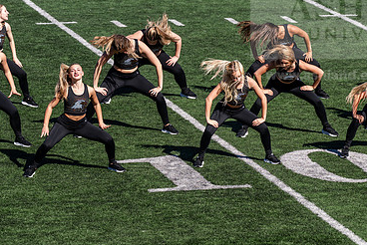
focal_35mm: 244
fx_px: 2489
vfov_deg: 5.6
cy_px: 96
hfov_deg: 8.4
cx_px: 220
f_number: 5
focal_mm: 155
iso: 160
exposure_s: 1/1000
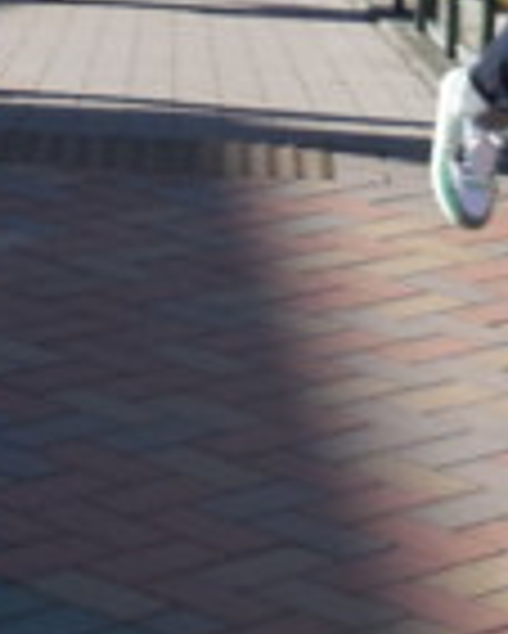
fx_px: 4149
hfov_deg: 7.0
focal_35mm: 221
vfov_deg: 8.3
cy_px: -621
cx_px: 225
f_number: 3.6
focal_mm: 7.1
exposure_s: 1/640
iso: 125
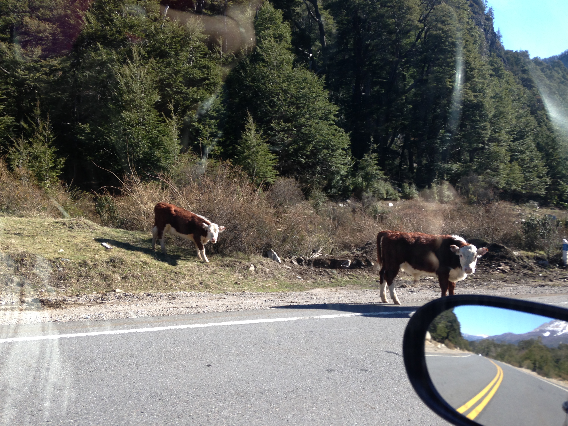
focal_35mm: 33
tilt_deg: -7.3
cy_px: 213
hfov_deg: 55.4
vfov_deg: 42.9
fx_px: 541
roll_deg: -4.1
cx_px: 284
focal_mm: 4.12
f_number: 2.4
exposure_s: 1/430
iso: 50
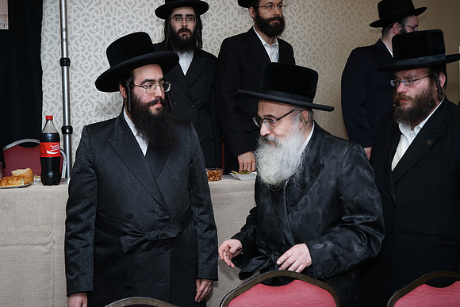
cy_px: 154
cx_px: 230
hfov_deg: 42.7
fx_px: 588
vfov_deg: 29.3
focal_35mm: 46
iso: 640
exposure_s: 1/125
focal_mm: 46
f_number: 6.3
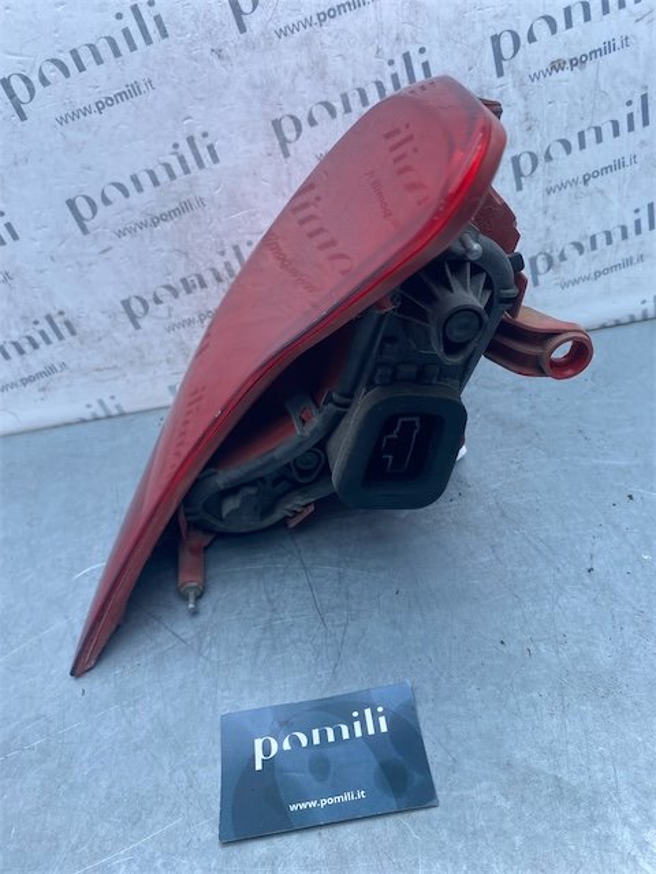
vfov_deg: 67.3
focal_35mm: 26
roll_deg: +8.3
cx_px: 328
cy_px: 437
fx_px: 657
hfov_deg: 53.1
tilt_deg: -34.6
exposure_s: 1/489
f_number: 1.8
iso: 32
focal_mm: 4.25
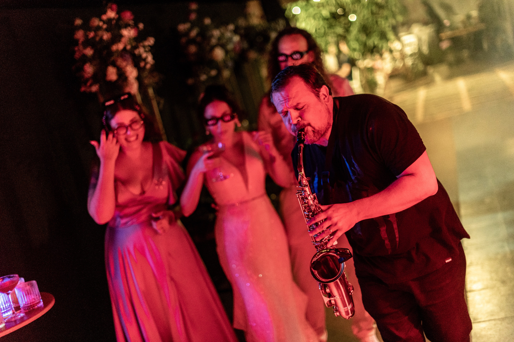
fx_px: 713
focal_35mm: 50
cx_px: 257
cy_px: 171
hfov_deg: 39.6
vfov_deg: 27.0
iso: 3200
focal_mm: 50
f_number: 1.4
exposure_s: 1/250
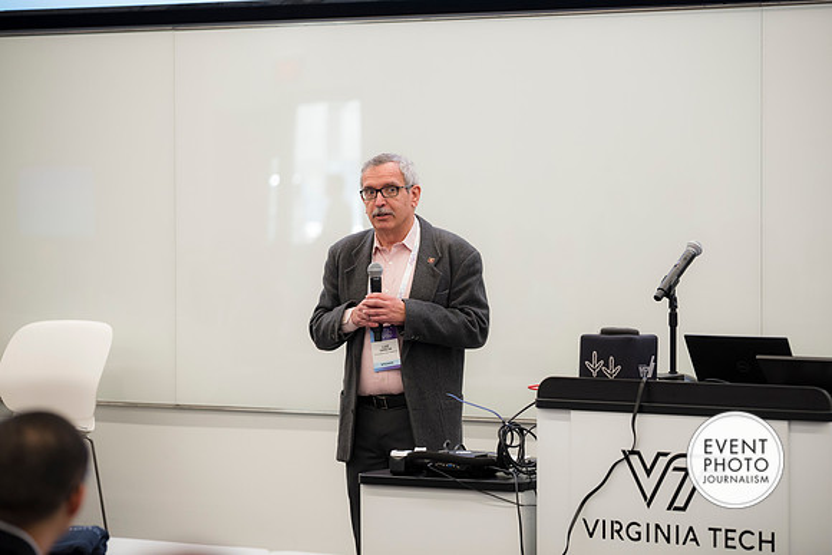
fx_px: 2820
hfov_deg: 16.8
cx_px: 416
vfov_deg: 11.2
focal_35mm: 122
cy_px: 278
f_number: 2.8
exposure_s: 1/125
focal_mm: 122
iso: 800
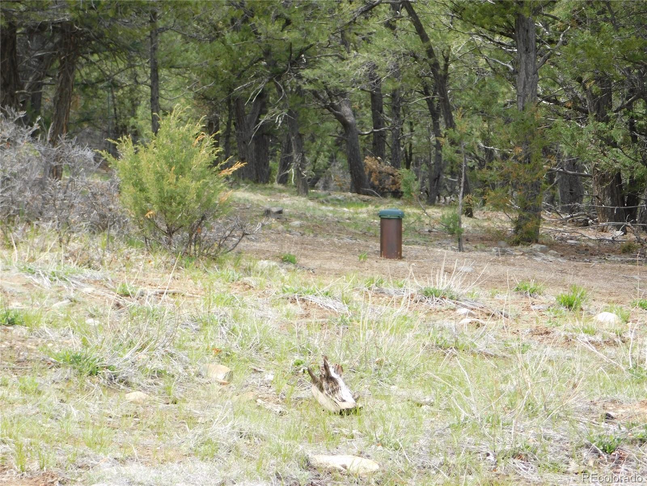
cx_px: 324
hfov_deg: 14.7
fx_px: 2505
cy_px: 243
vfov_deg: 11.1
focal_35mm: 134
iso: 125
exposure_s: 1/125
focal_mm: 23.7
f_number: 5
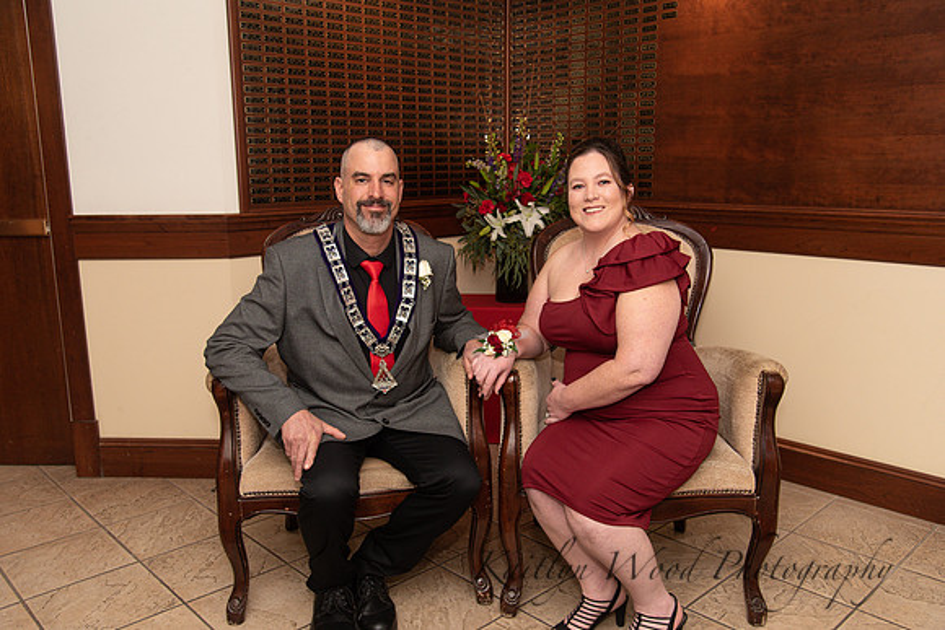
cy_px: 315
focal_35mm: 30
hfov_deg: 61.9
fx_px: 788
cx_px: 472
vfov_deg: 43.6
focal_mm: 30
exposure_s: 1/200
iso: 800
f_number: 4
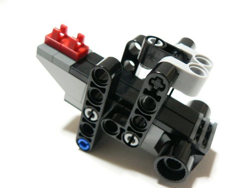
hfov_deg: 51.4
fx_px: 261
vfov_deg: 39.7
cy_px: 94
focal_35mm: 36
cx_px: 126
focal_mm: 6
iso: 200
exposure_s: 1/8
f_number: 2.8
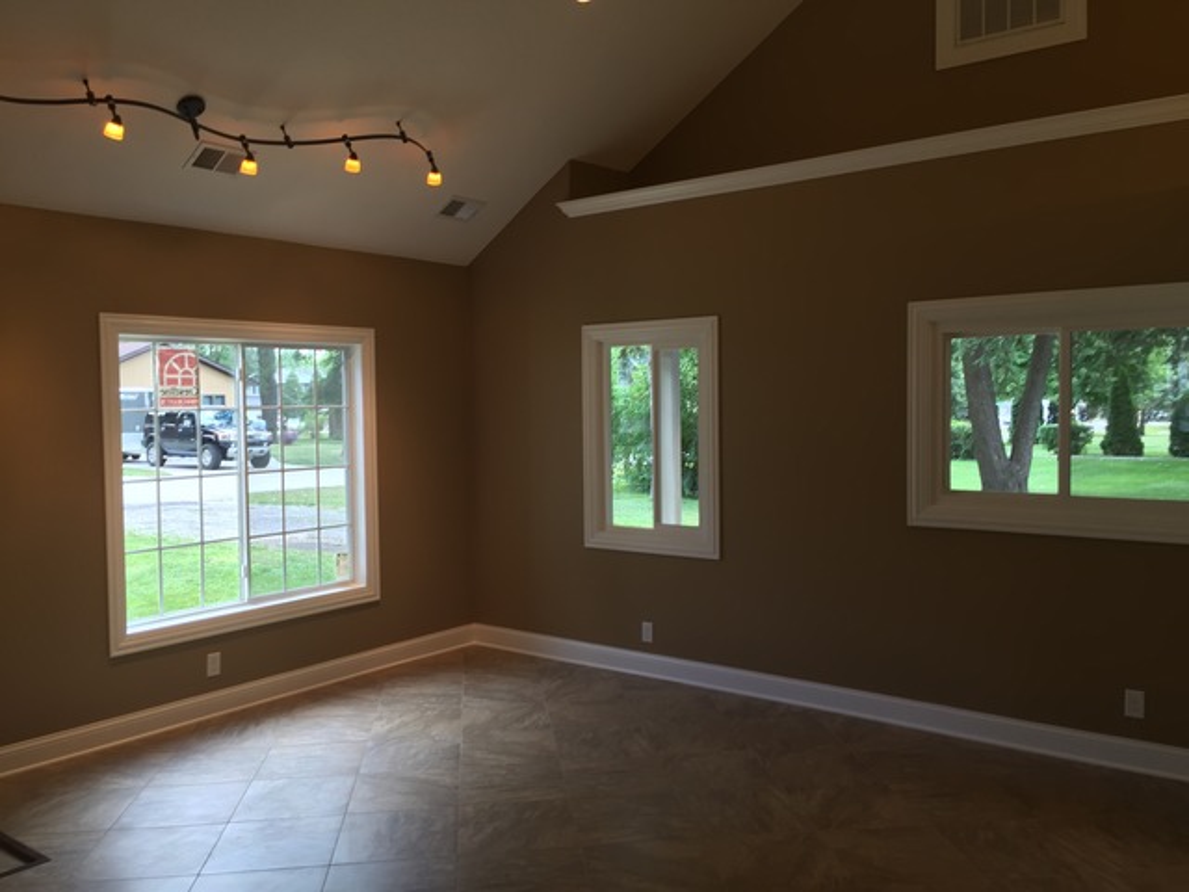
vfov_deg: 48.2
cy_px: 446
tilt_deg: -3.8
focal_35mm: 29
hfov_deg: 61.7
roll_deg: +0.0
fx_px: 996
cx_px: 594
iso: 32
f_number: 2.2
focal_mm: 4.15
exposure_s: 1/40
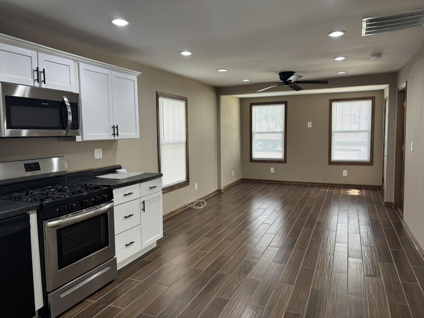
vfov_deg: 53.1
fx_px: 318
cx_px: 212
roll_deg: +0.6
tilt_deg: -5.4
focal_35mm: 26
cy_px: 159
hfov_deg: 67.3
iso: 100
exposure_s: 1/60
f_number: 1.6
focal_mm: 5.96
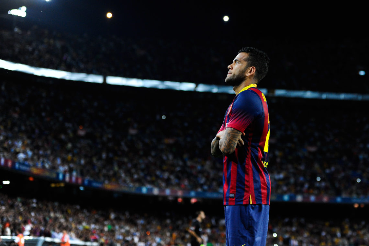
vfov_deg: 19.4
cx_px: 184
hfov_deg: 28.9
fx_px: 717
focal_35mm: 70
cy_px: 123
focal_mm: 70
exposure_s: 1/800
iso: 1600
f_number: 2.8
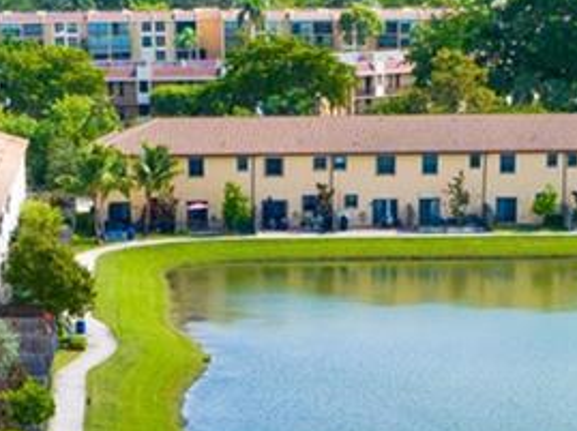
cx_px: 191
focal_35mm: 143
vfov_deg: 9.8
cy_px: 779
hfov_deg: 13.8
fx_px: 2380
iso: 100
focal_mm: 12.29
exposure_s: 1/400
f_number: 5.6
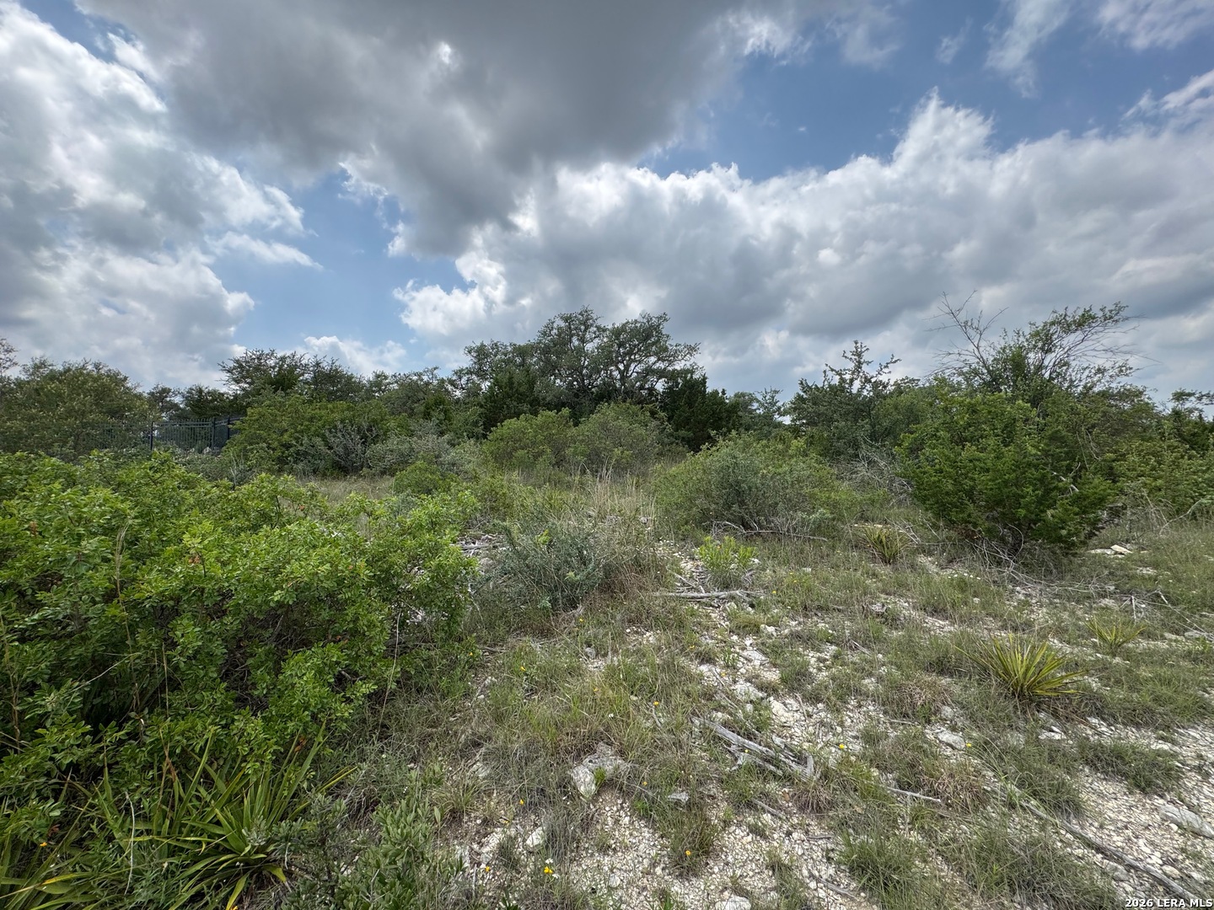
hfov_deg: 102.1
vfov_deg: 85.7
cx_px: 607
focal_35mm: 14
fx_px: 491
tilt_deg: +3.8
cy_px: 455
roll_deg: -0.6
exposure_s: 1/1748
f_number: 2.2
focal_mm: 2.22
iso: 40
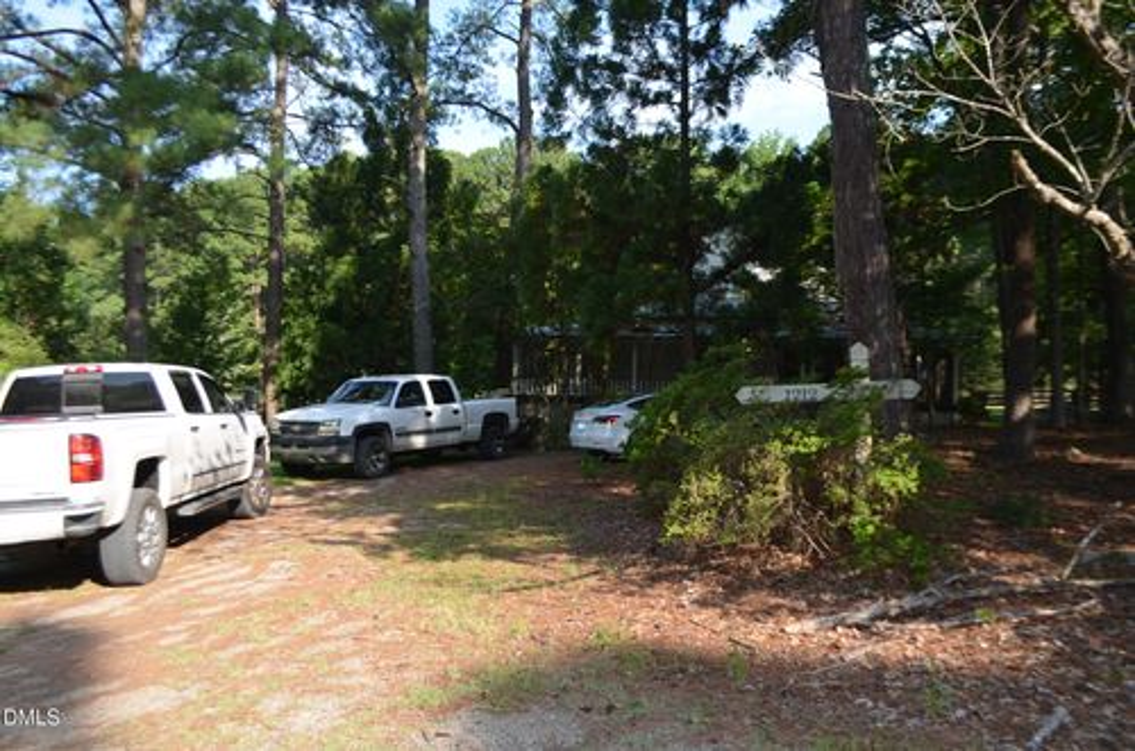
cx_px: 568
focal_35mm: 27
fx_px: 849
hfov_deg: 67.5
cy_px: 376
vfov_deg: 47.7
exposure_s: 1/200
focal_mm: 18
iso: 100
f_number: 5
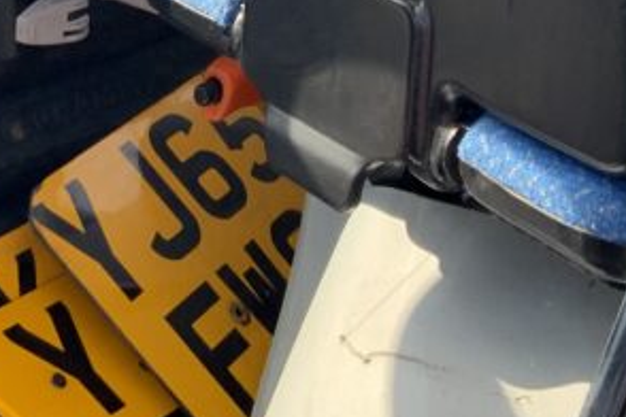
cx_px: 275
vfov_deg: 12.1
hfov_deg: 19.4
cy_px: -317
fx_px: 1826
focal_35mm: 105
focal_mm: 3
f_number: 1.8
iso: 16
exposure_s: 1/235
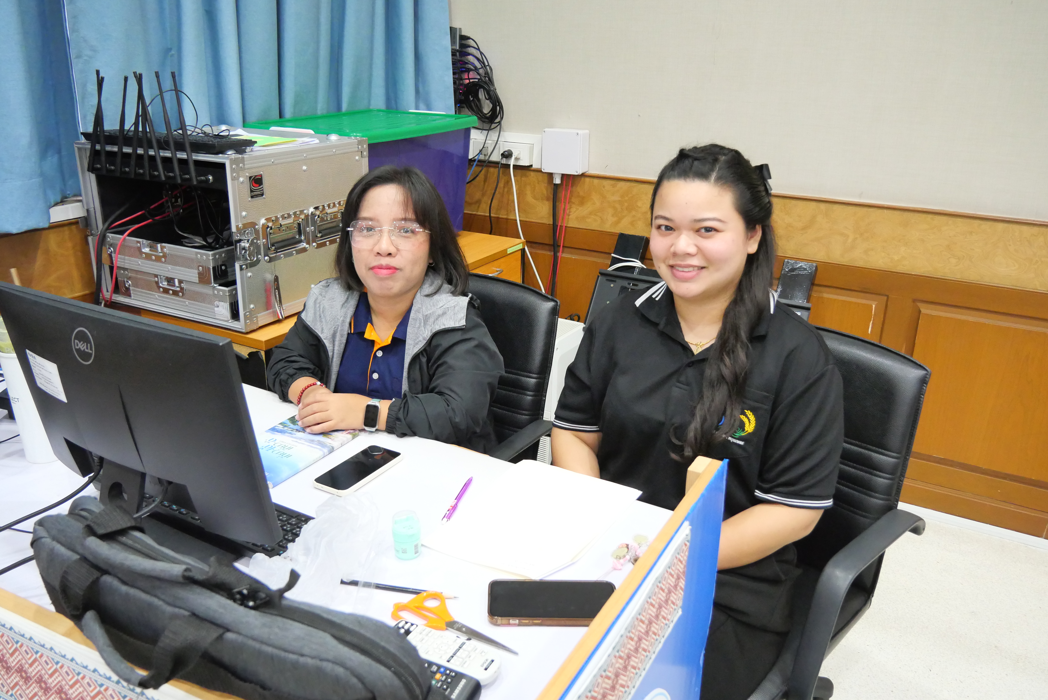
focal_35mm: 29
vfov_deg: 45.0
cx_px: 524
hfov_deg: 63.6
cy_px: 350
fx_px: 845
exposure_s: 1/40
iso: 3200
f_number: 3.6
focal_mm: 14
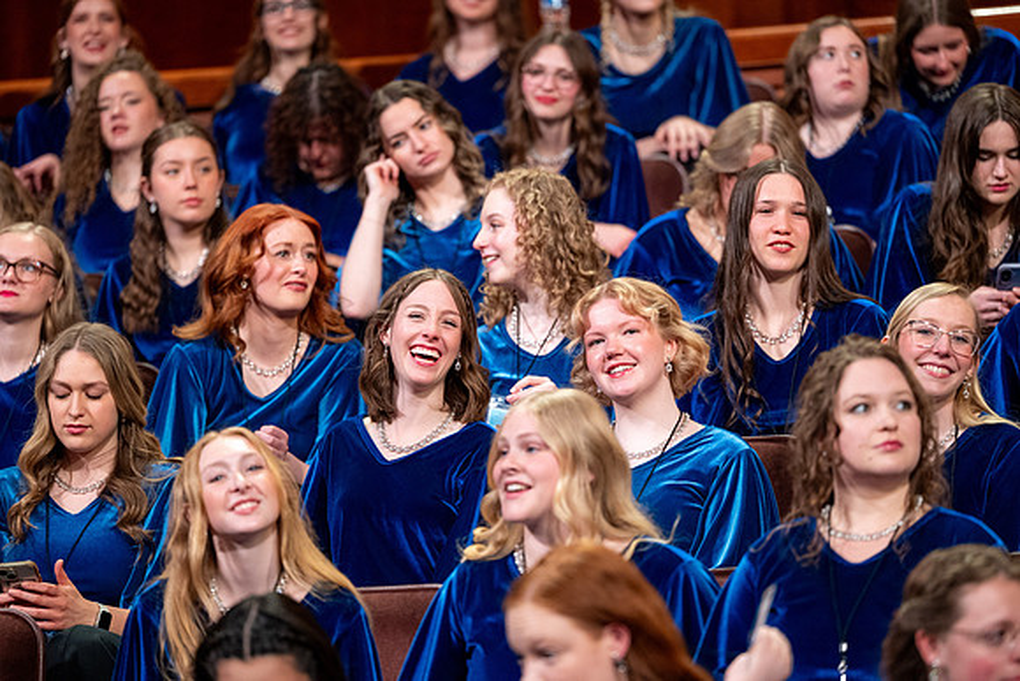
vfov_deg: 6.9
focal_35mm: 200
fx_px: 5668
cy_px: 340
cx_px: 510
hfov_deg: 10.3
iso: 2500
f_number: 3.2
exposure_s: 1/500
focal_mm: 200
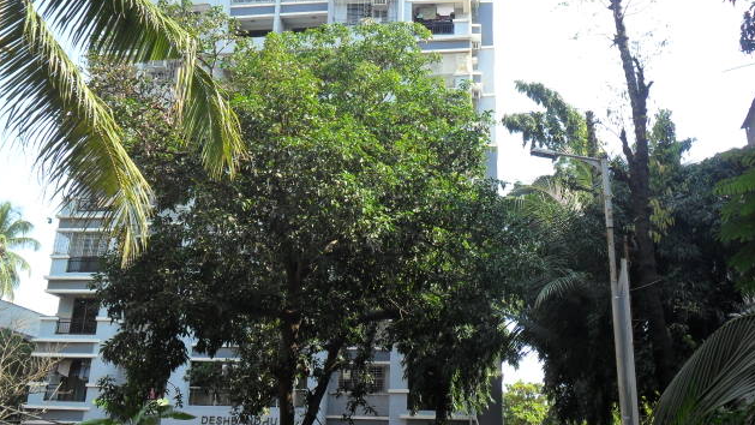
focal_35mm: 41
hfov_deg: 49.4
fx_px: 821
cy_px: 166
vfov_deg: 28.9
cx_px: 376
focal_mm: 6.6
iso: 100
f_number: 4
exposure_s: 1/250
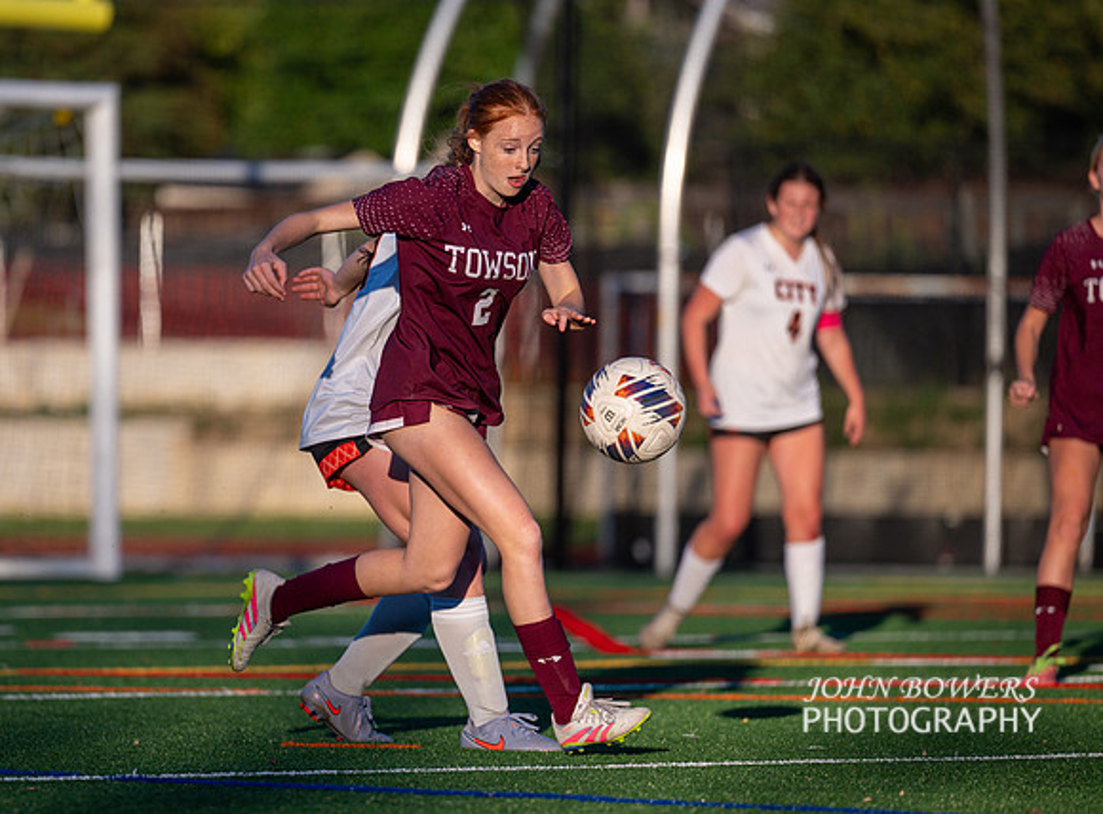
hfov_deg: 6.5
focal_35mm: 306
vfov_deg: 4.8
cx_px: 366
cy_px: 380
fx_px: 9697
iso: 110
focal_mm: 200
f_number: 2.8
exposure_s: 1/2000
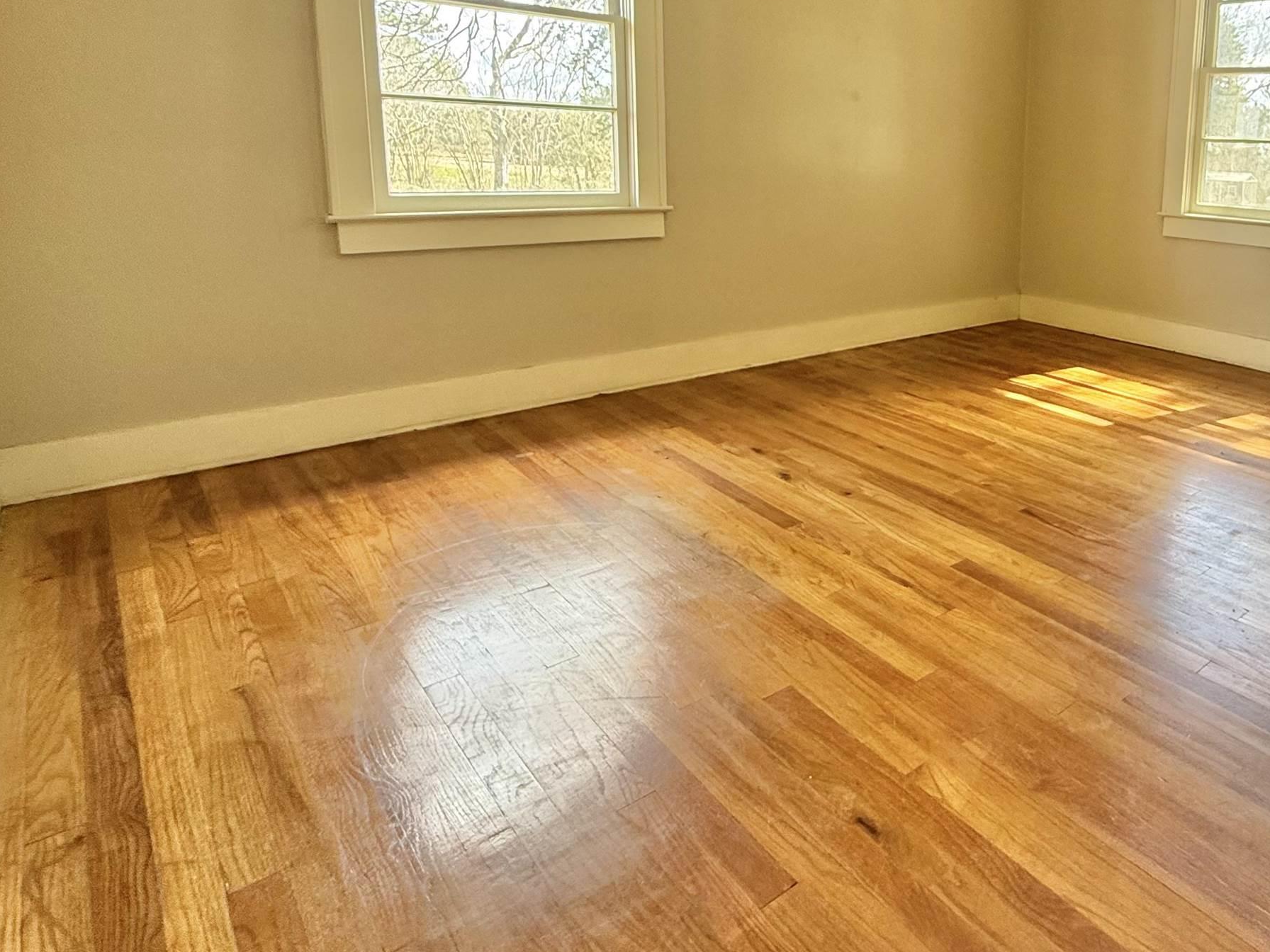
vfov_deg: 55.1
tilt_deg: -8.6
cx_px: 1016
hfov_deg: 65.2
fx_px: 881
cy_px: 283
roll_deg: -2.1
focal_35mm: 24
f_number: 2.2
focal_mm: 2.22
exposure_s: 1/99
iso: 160
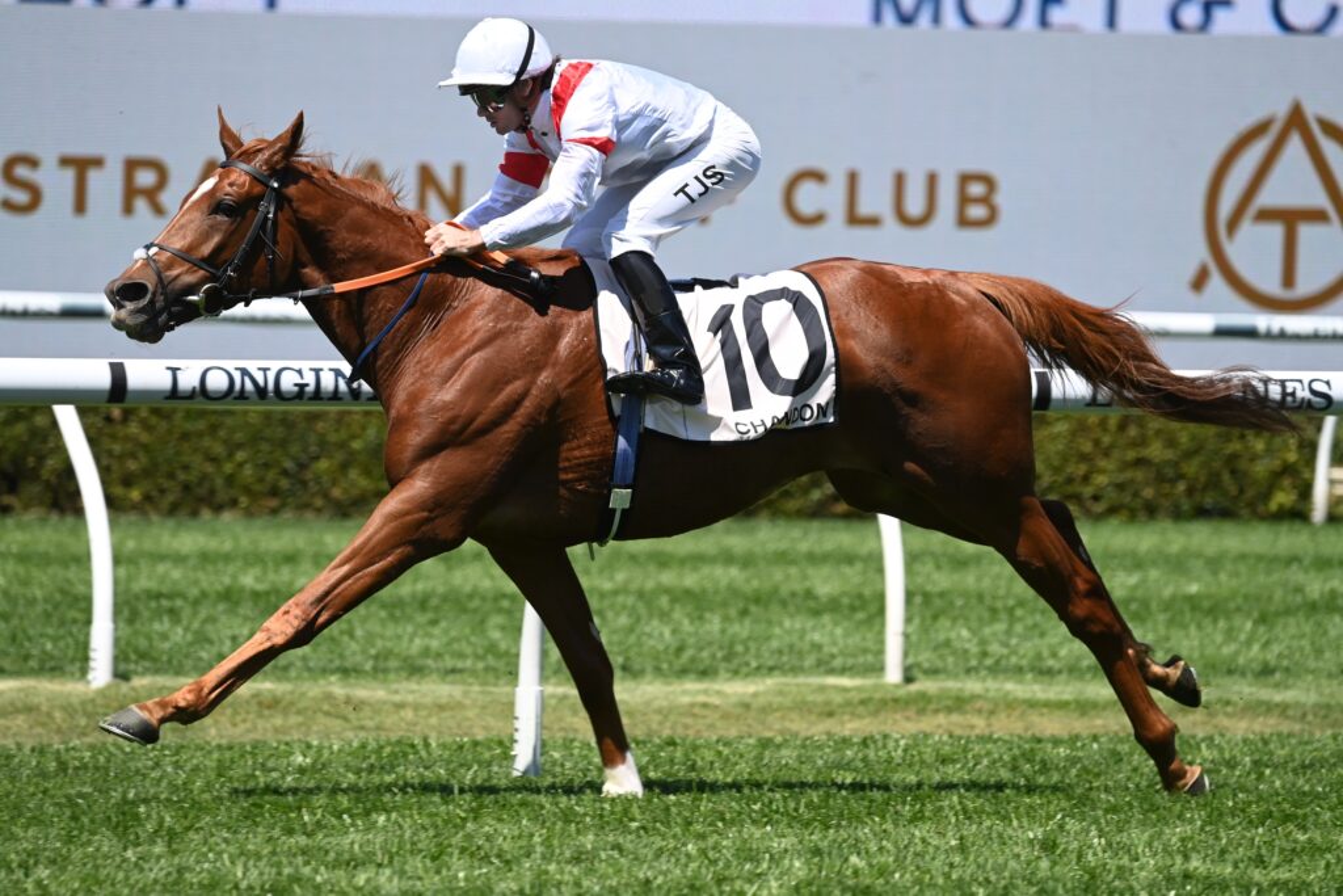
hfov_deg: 6.9
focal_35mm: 300
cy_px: 448
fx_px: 11192
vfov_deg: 4.6
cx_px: 672
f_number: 5.6
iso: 400
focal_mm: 300
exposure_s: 1/1600
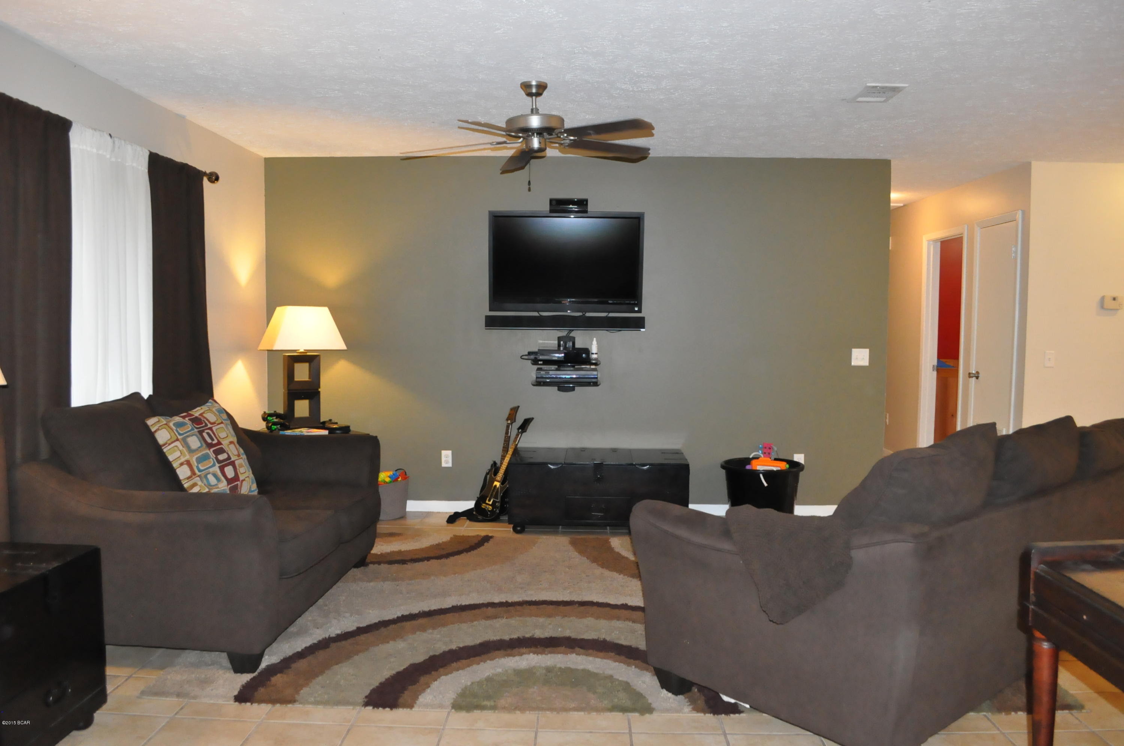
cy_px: 373
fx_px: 842
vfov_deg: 47.8
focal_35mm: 27
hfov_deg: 67.4
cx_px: 562
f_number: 5.6
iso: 3200
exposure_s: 1/60
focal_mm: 18
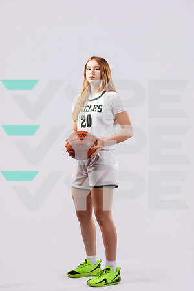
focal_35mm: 70
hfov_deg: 19.5
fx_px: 566
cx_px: 97
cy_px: 146
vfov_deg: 28.8
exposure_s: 1/125
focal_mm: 70
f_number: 11
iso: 160
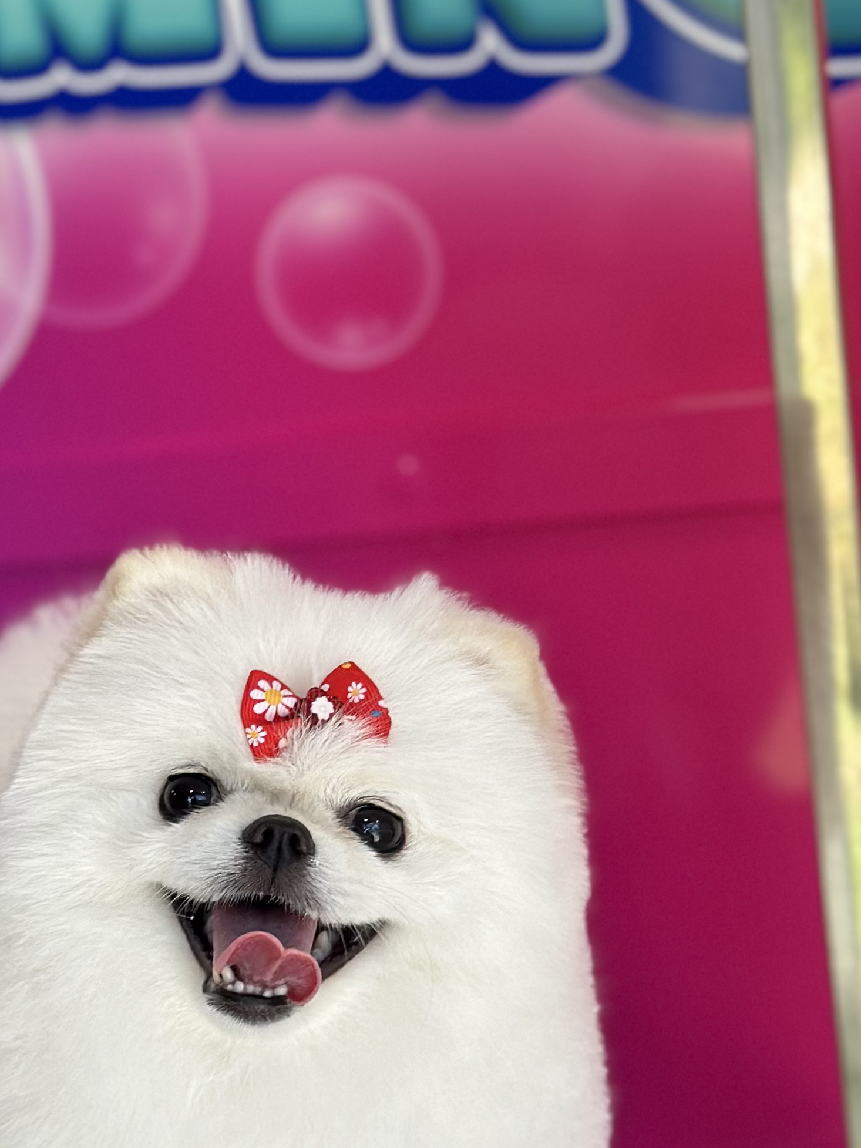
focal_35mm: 99
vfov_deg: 19.8
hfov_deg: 14.9
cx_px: 229
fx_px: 3284
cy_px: 792
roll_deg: +3.2
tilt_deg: -10.3
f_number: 1.78
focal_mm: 6.86
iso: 80
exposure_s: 1/535
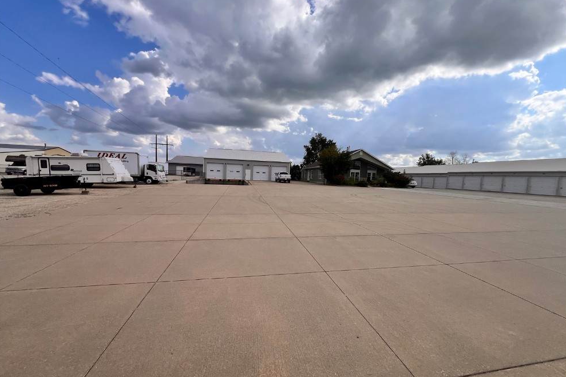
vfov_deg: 81.2
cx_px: 290
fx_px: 220
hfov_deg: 104.2
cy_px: 195
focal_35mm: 14
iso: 32
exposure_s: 1/1698
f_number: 1.8
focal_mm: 1.57
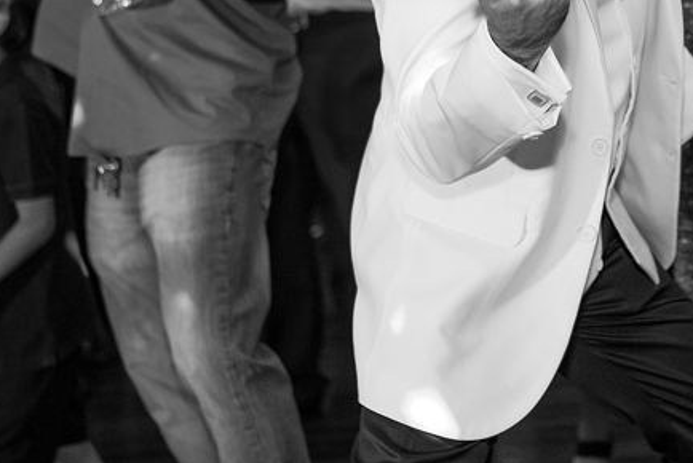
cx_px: 685
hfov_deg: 22.5
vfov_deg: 15.2
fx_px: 1676
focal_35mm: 87
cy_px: -93
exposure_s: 1/160
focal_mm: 35
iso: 1600
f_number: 2
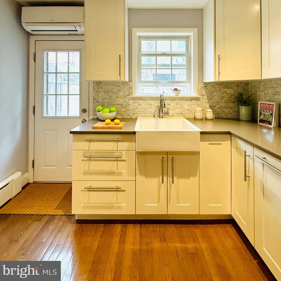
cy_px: 88
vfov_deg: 80.5
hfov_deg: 84.0
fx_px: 156
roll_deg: -0.3
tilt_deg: +0.9
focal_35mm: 17
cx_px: 143
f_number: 2.2
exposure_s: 1/120
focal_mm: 2.22
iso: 200
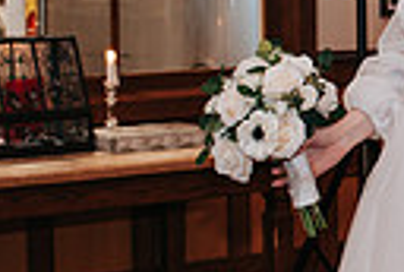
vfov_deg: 8.7
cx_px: 574
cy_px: 104
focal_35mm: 158
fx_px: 1777
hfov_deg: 12.4
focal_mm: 35
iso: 800
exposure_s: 1/200
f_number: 3.2
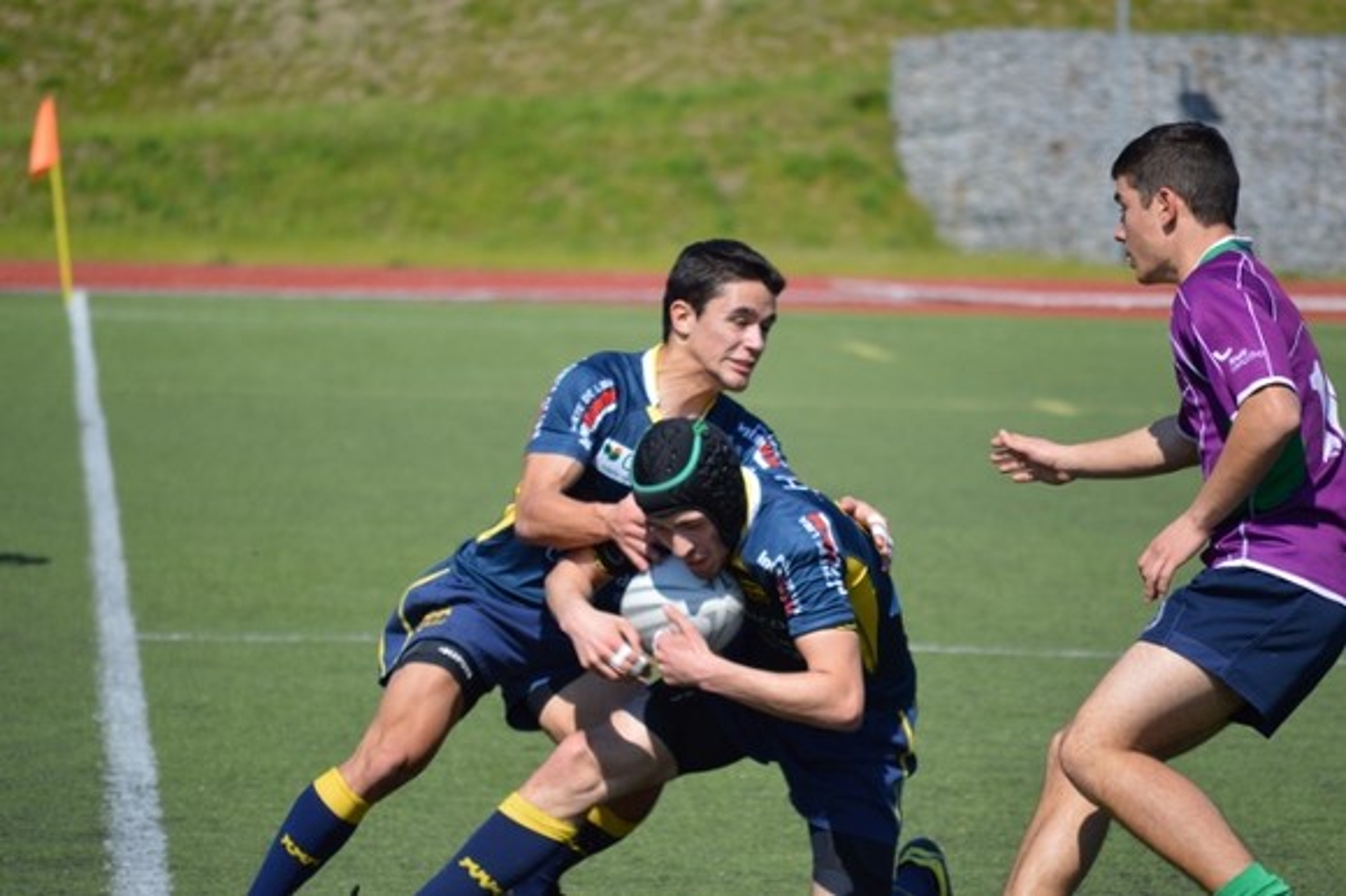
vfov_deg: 4.6
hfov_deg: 6.9
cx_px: 673
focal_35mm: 300
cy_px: 448
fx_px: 11210
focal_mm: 200
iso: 125
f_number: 5.6
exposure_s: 1/500
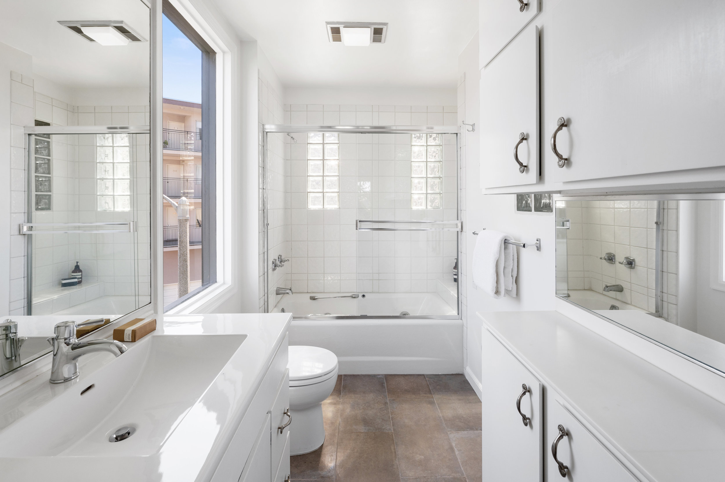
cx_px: 362
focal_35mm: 16
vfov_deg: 75.4
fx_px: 312
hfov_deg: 98.6
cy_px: 241
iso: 200
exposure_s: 1/60
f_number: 9
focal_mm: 15.5
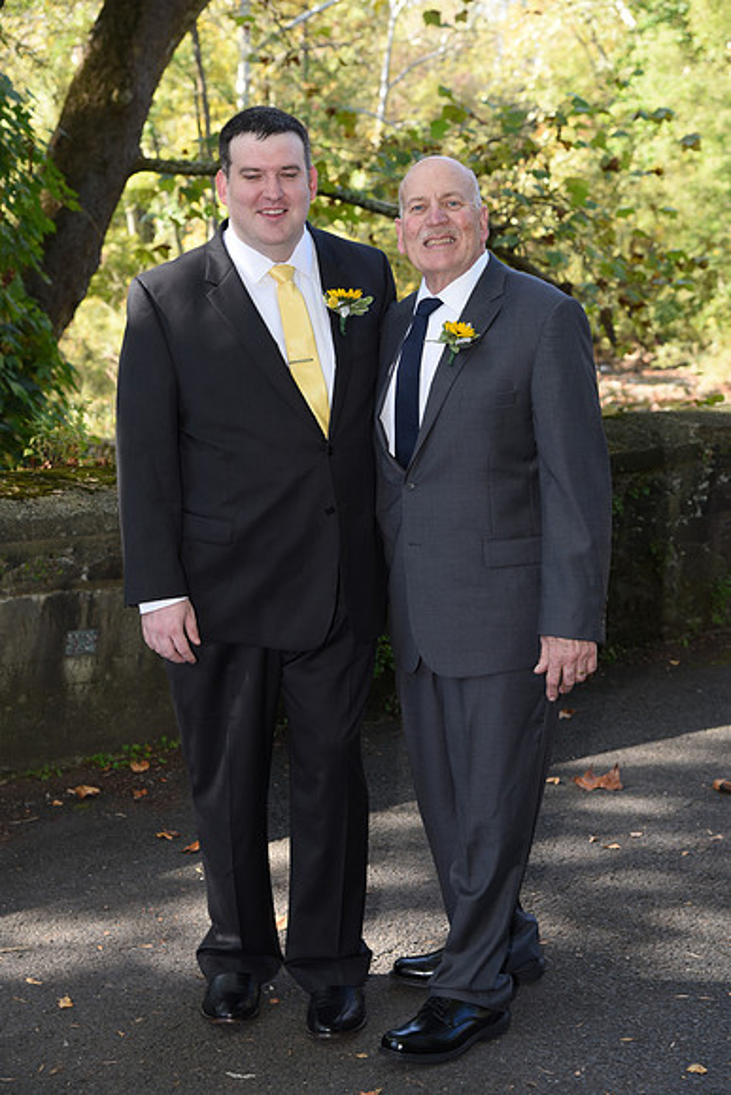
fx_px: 2131
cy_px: 548
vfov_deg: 28.8
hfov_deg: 19.5
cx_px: 366
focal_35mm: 70
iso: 640
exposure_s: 1/200
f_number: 5.6
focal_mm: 70
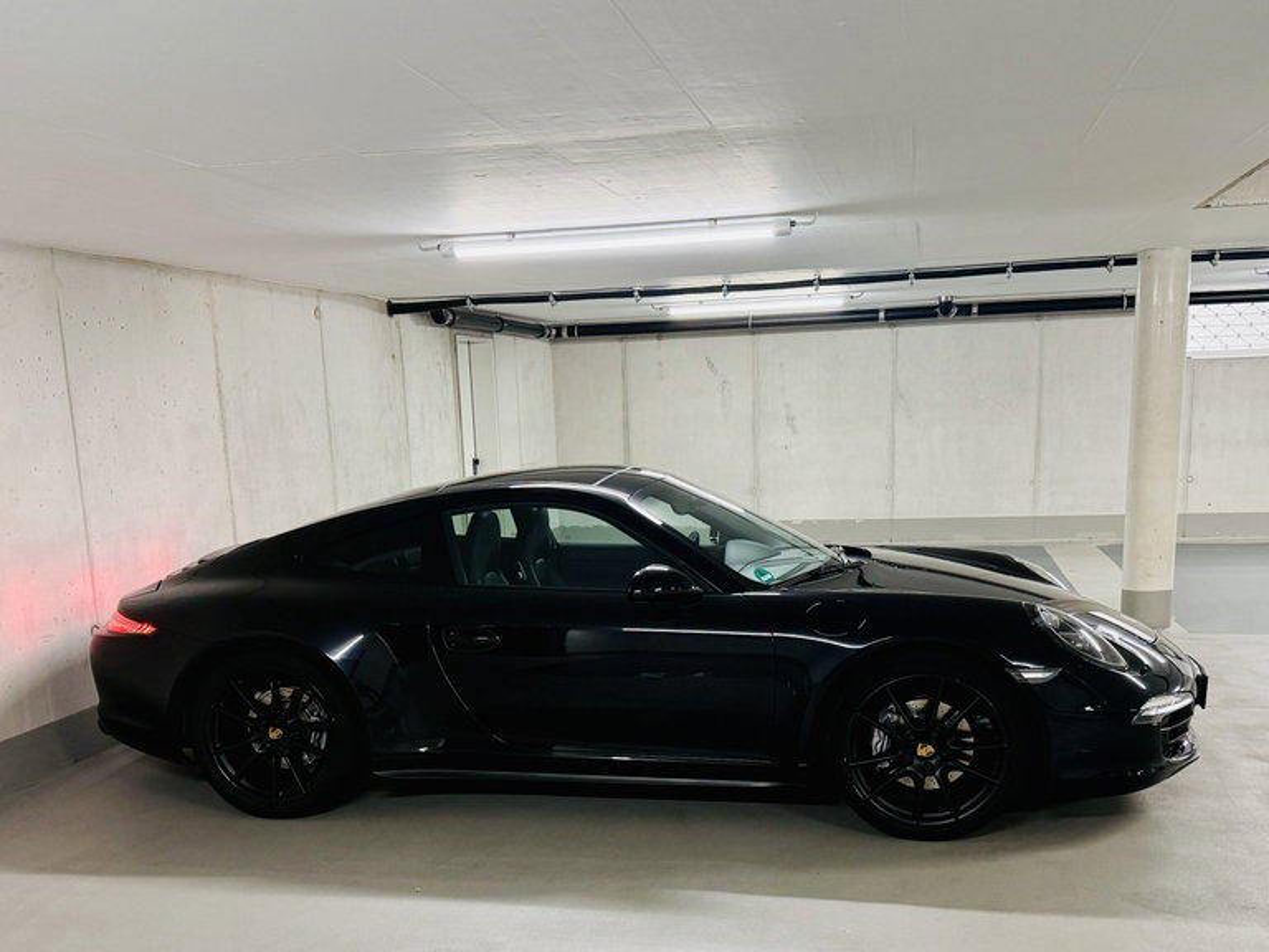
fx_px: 880
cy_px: 476
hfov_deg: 71.6
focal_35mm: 24
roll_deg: +2.5
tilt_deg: -11.4
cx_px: 634
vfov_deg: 56.8
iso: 320
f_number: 1.78
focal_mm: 6.76
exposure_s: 1/100
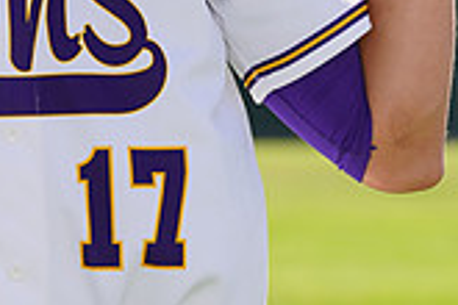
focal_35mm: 714
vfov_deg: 1.9
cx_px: -25
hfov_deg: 2.9
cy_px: -133
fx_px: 9083
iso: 100
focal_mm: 203
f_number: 8
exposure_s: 1/250
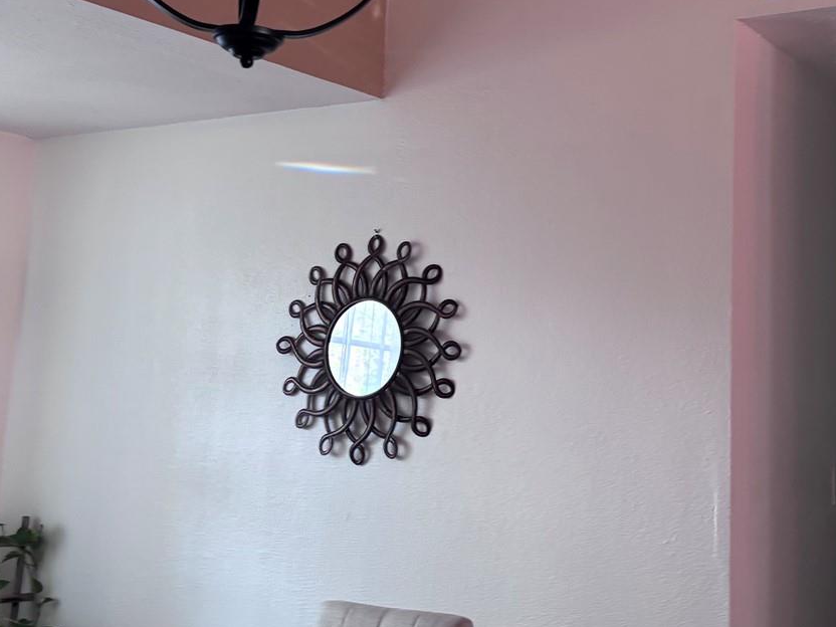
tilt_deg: +6.7
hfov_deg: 37.2
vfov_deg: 29.0
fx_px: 1208
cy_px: 230
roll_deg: -0.4
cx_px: 637
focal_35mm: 50
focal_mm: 5.96
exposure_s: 1/60
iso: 125
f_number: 1.6
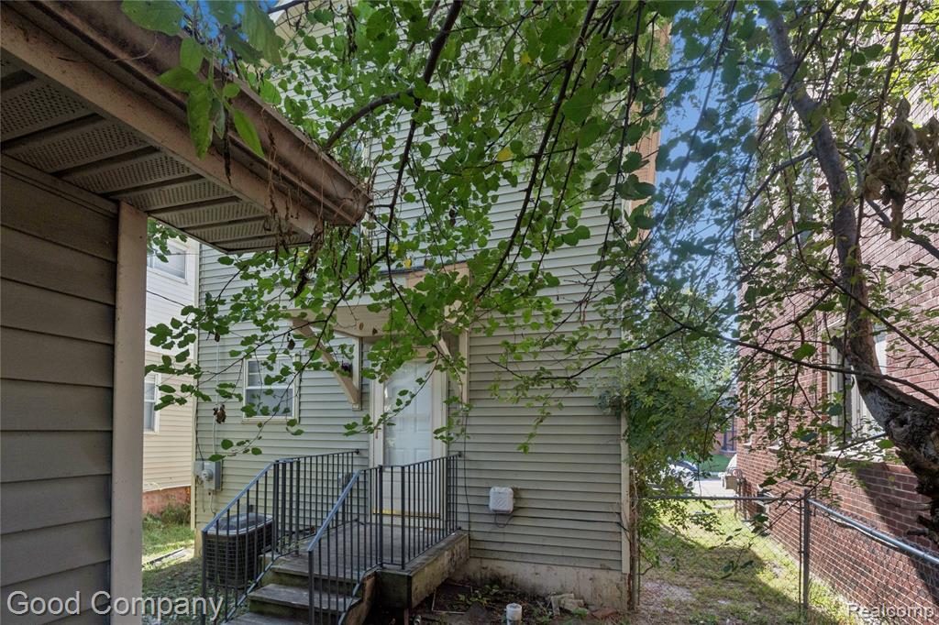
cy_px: 312
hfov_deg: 95.0
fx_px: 430
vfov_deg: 72.0
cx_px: 470
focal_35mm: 16
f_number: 8
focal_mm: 11
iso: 400
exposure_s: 1/160
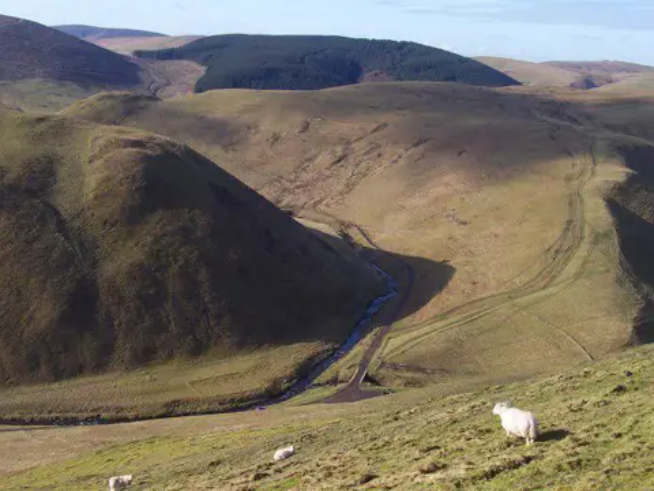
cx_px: 327
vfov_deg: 31.5
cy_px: 246
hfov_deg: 41.2
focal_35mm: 46
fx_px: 869
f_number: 5.6
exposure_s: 1/250
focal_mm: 7
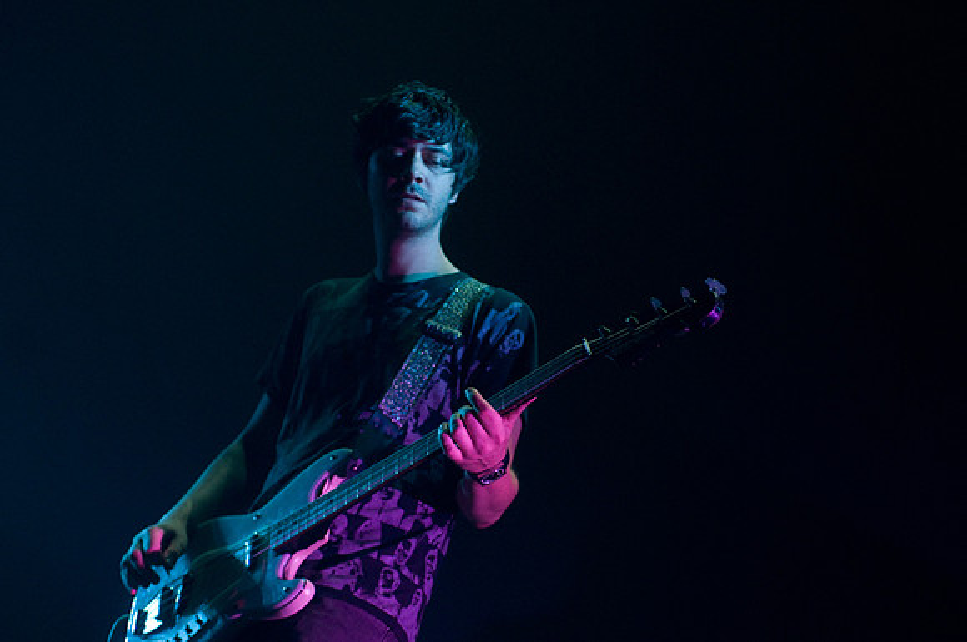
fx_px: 2092
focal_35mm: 78
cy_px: 321
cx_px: 484
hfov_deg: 26.0
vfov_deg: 17.4
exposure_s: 1/400
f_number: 2.8
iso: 1000
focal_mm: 52
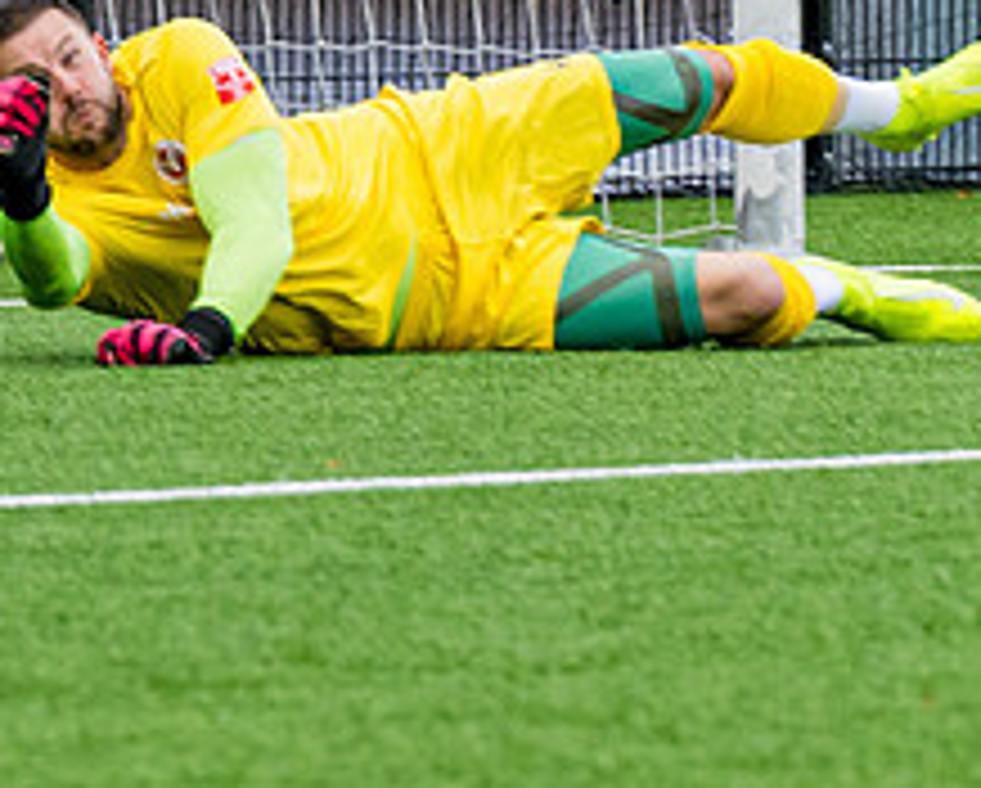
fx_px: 27445
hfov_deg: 2.0
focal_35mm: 944
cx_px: 333
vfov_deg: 1.6
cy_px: 456
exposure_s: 1/1250
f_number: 4
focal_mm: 130
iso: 400
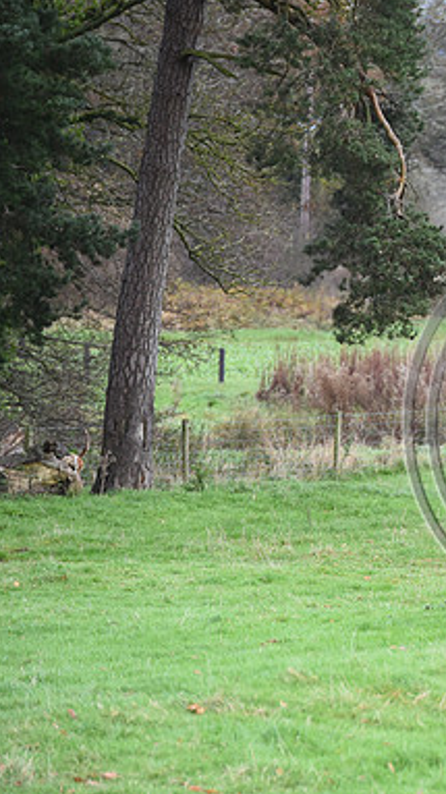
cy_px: 396
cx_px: 593
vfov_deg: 6.8
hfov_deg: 3.8
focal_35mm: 317
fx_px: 6675
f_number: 5.6
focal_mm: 200
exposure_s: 1/1000
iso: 2200
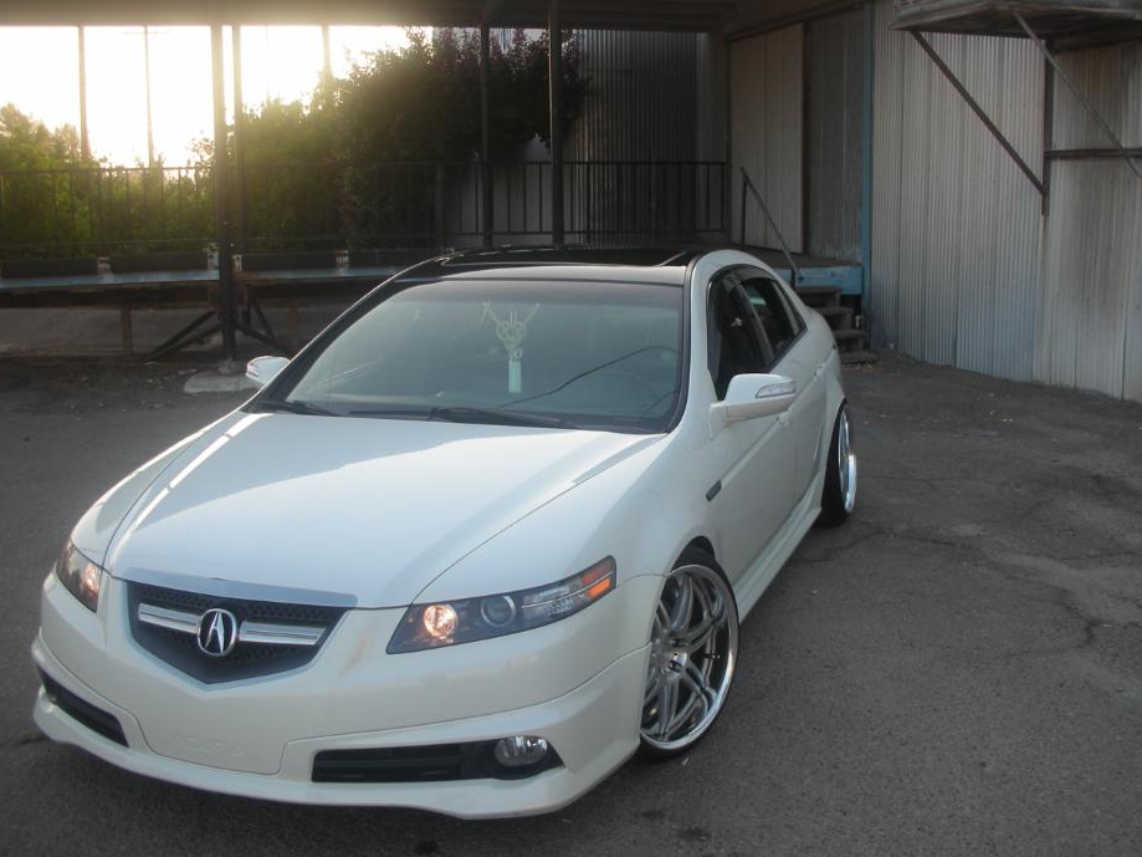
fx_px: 1286
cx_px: 604
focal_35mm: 39
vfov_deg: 36.8
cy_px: 389
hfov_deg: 47.8
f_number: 3
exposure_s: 1/95.3
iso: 50
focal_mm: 5.8
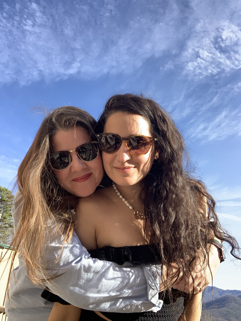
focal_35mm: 32
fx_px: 297
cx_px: 120
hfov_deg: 44.2
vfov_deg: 56.8
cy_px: 160
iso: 16
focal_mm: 2.87
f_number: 2.2
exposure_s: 1/194
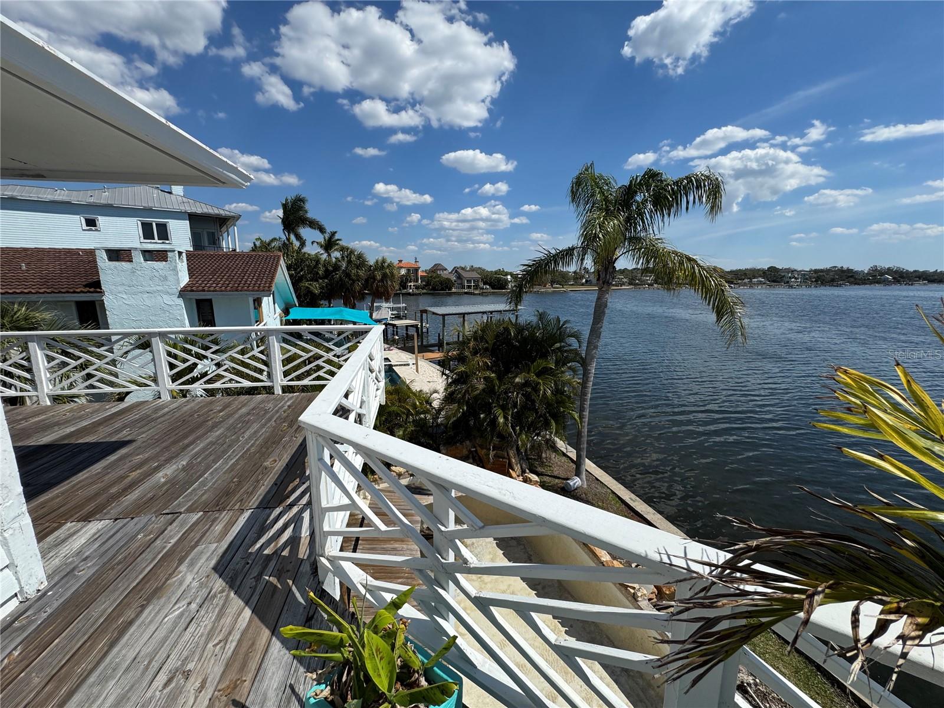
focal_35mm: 14
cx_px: 472
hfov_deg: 102.1
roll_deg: -0.4
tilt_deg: -11.5
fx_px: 382
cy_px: 354
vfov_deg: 85.7
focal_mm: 2.22
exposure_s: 1/3106
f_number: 2.2
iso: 50
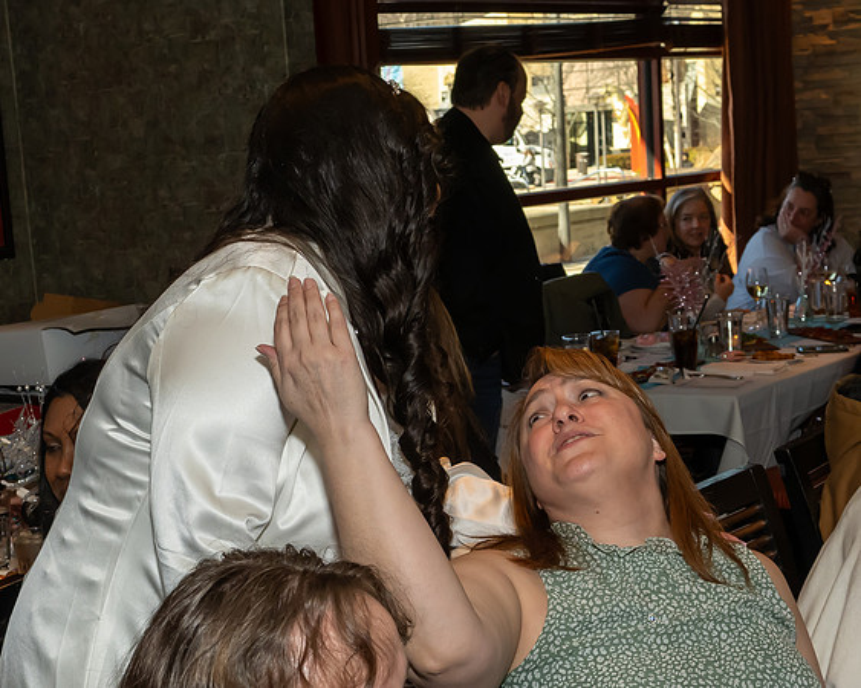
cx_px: 347
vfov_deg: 20.9
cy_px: 512
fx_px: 1853
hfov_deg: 26.1
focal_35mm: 73
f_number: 7.1
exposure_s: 1/250
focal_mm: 28
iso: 1000
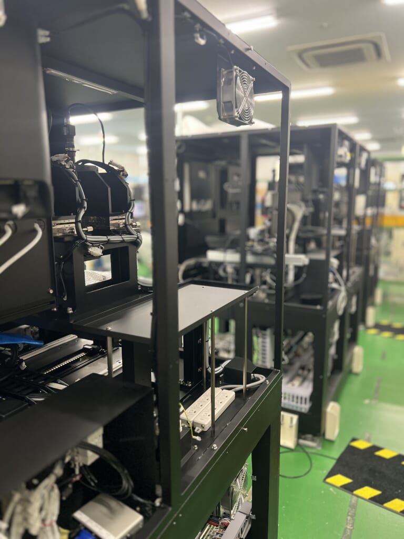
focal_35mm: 26
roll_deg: +0.6
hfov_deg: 53.1
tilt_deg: -10.7
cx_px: 202
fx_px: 405
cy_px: 270
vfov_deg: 67.3
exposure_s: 1/60
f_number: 1.5
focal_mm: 5.7
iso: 200
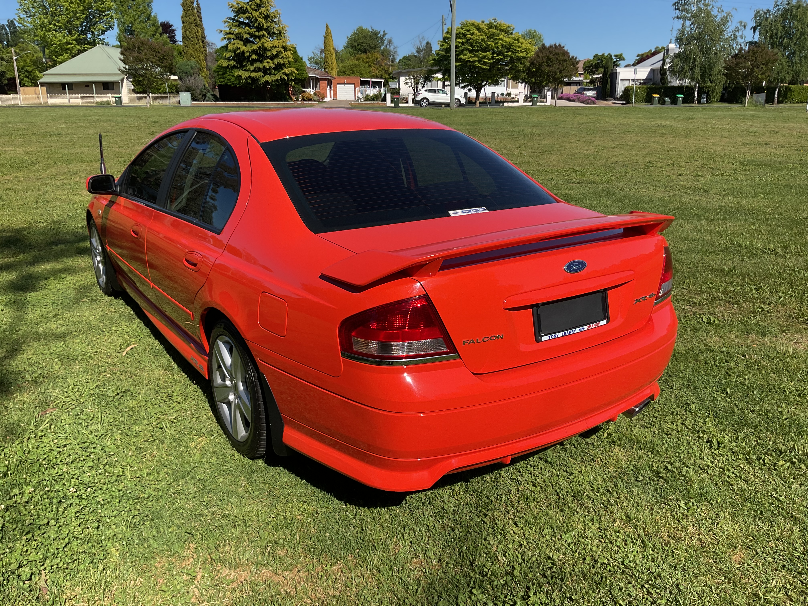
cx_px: 404
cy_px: 303
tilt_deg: -15.1
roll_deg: +1.4
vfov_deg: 48.2
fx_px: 677
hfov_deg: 61.7
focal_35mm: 29
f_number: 1.8
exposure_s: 1/1577
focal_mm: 3
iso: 16
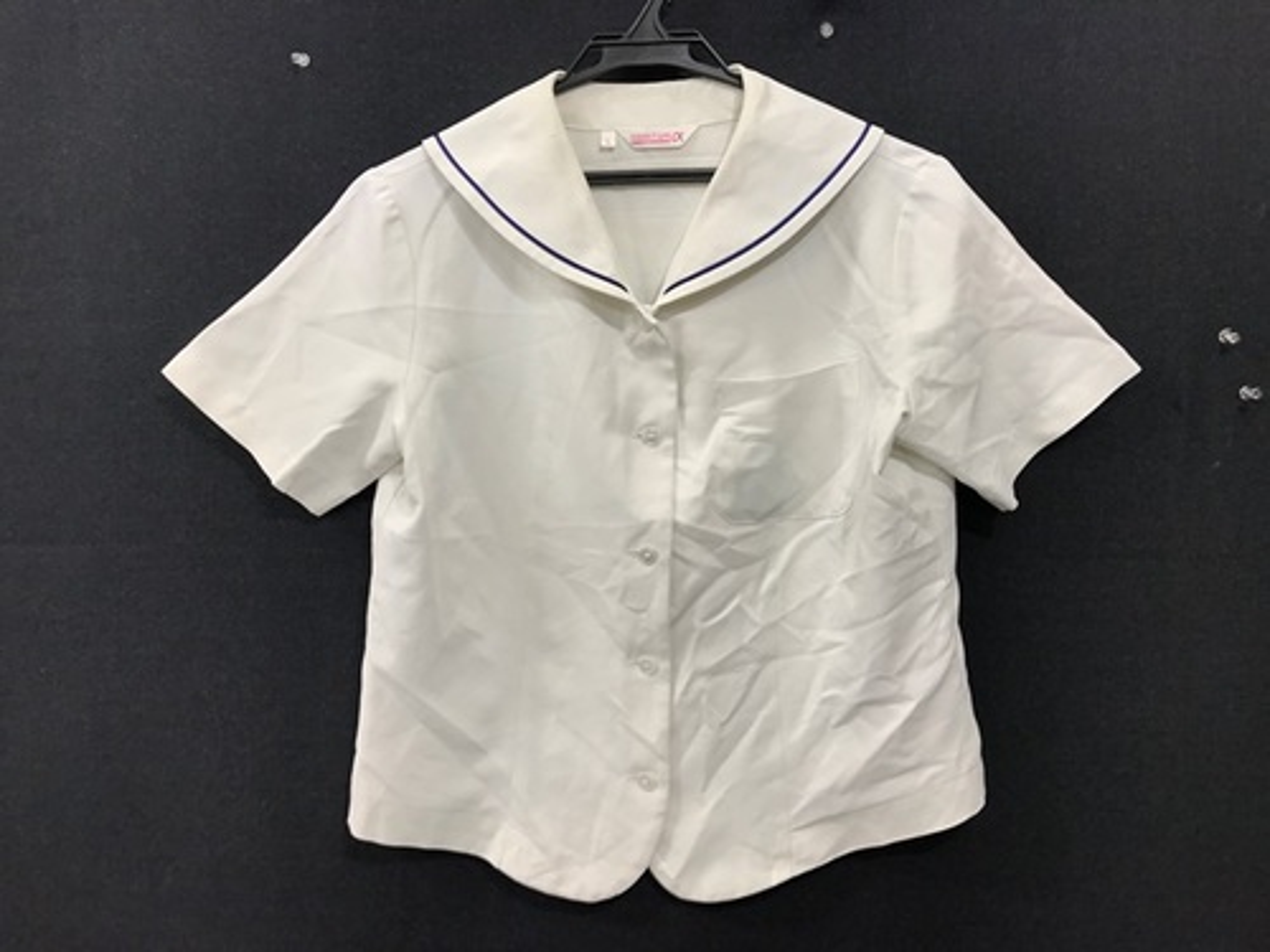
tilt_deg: -2.5
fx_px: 1027
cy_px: 476
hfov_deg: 63.4
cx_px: 635
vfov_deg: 49.7
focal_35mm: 28
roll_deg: -0.2
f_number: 1.8
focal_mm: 3.99
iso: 25
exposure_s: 1/49
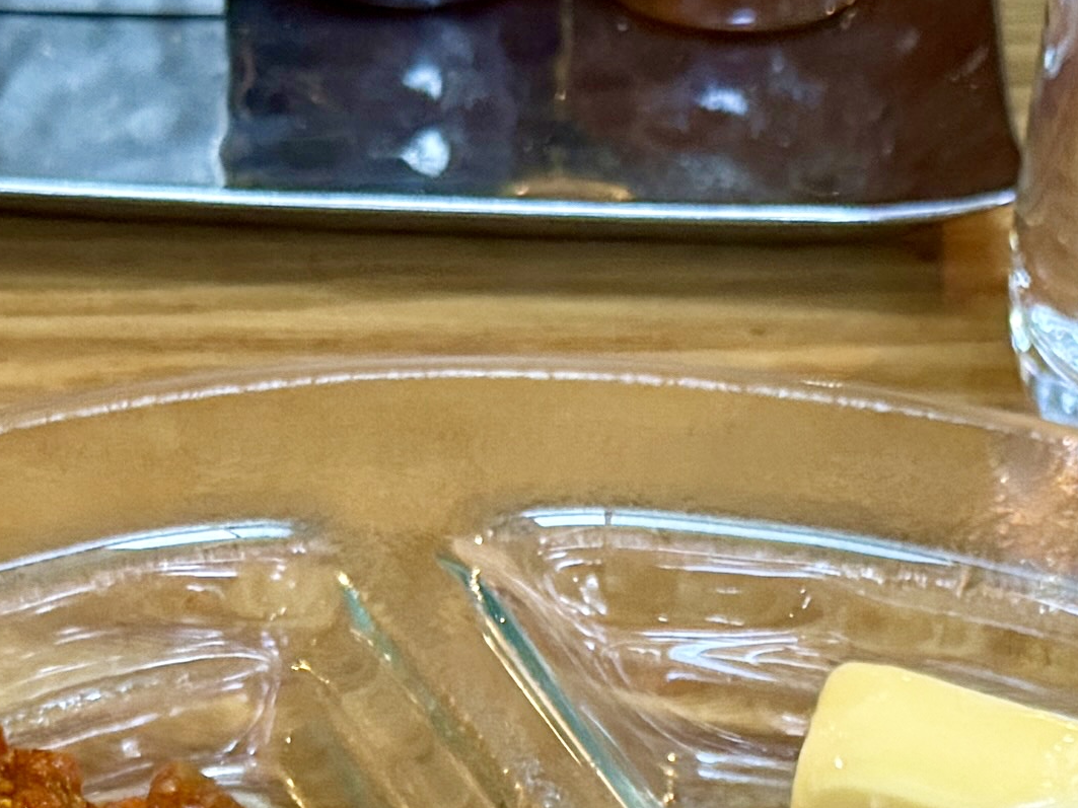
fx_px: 4017
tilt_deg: -49.2
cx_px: 417
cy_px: 1157
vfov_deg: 11.1
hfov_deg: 15.3
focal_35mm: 129
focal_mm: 6.86
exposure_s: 1/50
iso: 640
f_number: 1.78
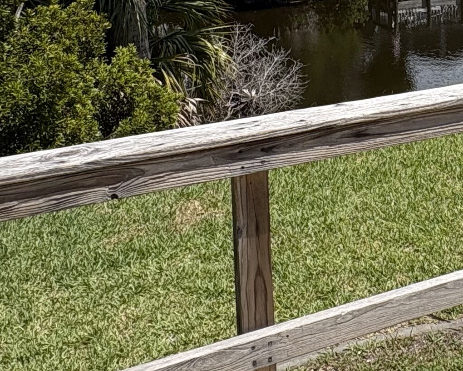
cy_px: -64
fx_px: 740
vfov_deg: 25.5
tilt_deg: -2.5
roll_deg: +2.8
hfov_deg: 32.3
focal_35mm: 54
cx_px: 450
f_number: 2.2
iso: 50
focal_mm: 2.22
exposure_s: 1/1637
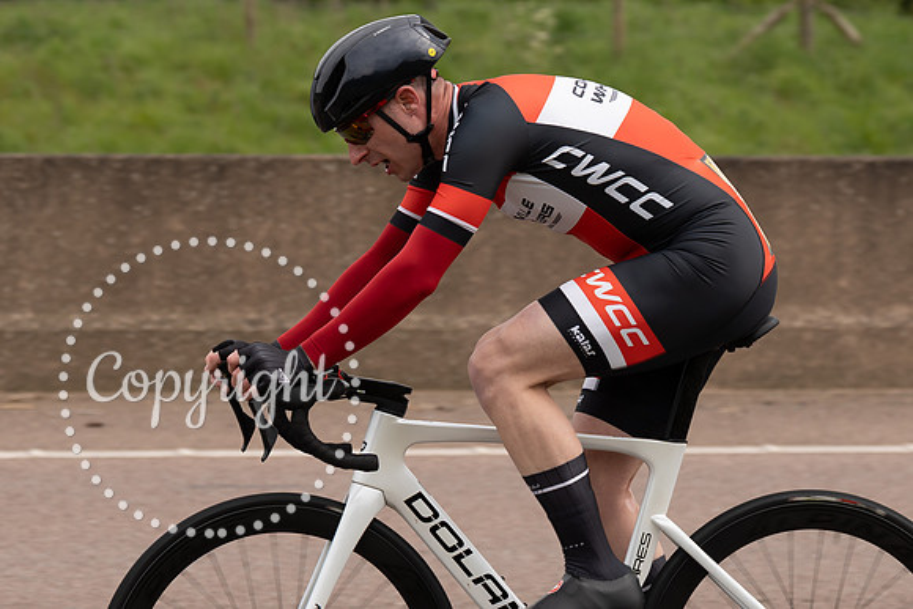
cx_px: 449
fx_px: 4486
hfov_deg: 11.6
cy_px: 134
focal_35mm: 177
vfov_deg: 7.8
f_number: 4
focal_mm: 79
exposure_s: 1/800
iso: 125
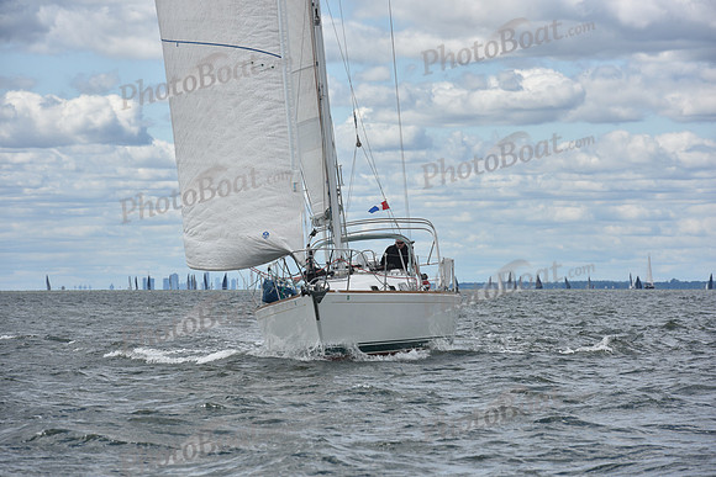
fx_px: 3979
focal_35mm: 200
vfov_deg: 6.9
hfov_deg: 10.3
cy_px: 238
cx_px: 358
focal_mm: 200
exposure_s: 1/800
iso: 250
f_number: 10
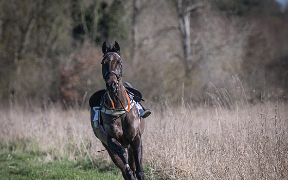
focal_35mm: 394
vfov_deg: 3.3
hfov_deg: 5.3
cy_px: 86
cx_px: 100
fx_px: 3092
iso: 160
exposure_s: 1/1600
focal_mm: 185
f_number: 4
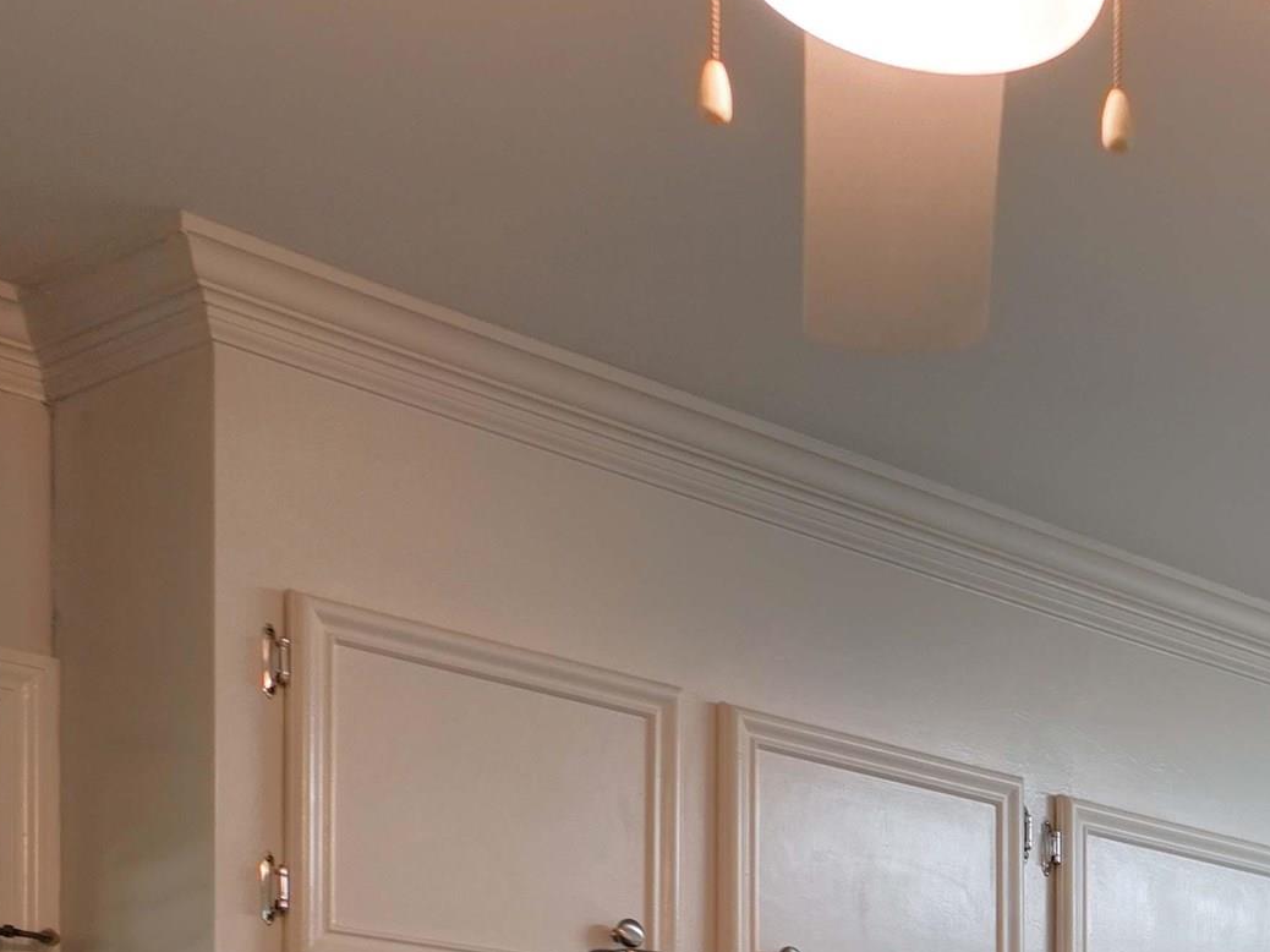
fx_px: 2604
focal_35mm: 71
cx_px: 1704
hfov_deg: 23.7
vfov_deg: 18.5
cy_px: 1388
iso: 110
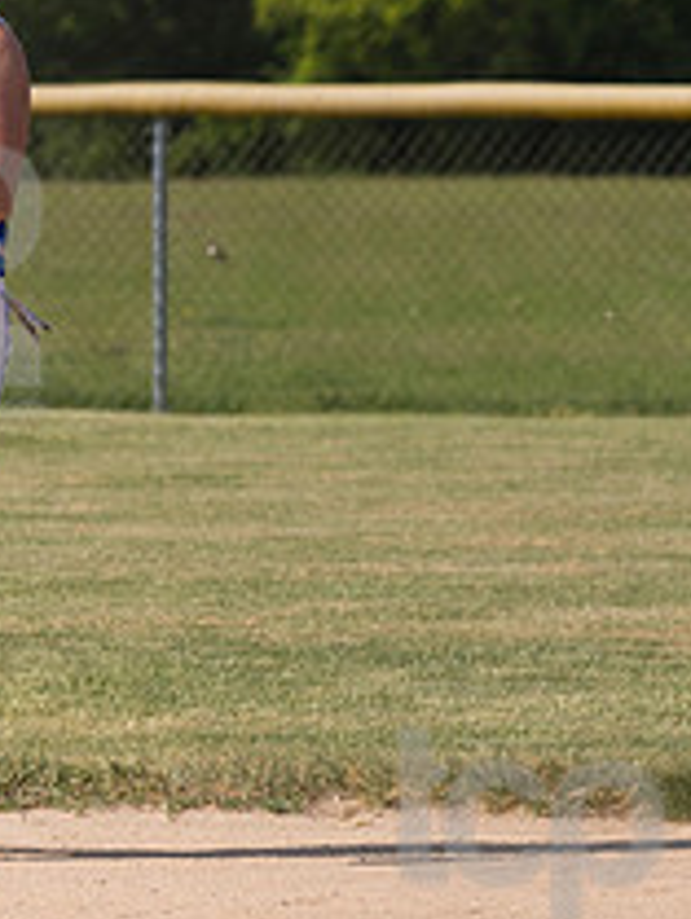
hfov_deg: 2.2
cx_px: -92
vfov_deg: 2.9
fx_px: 18080
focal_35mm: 680
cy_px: 268
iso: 250
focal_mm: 170
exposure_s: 1/1600
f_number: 5.6
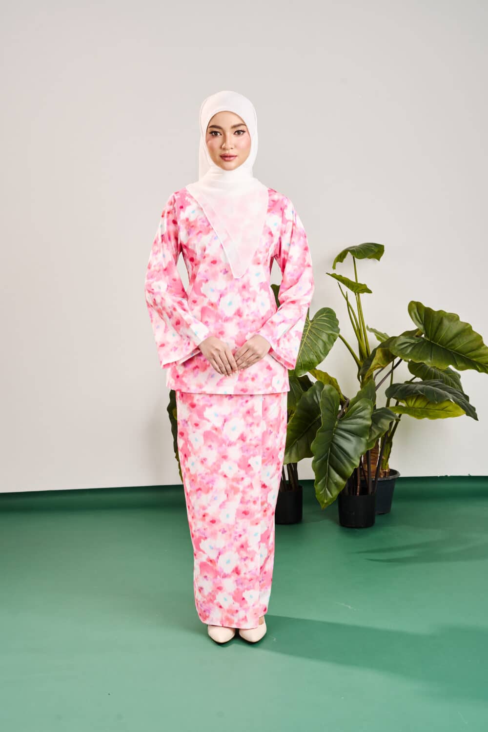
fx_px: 1017
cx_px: 244
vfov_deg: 39.6
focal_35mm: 50
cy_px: 366
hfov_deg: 27.0
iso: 200
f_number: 8
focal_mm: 50
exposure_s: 1/125
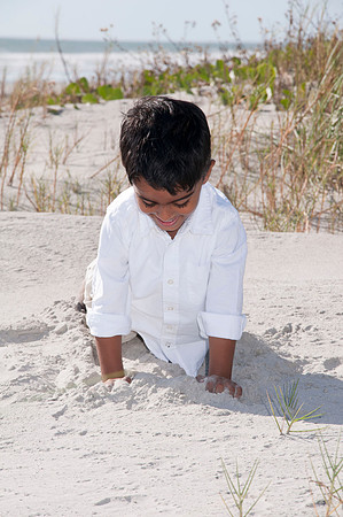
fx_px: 2256
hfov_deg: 8.7
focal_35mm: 158
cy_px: 258
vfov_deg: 13.1
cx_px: 172
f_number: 11
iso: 100
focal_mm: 105
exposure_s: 1/250
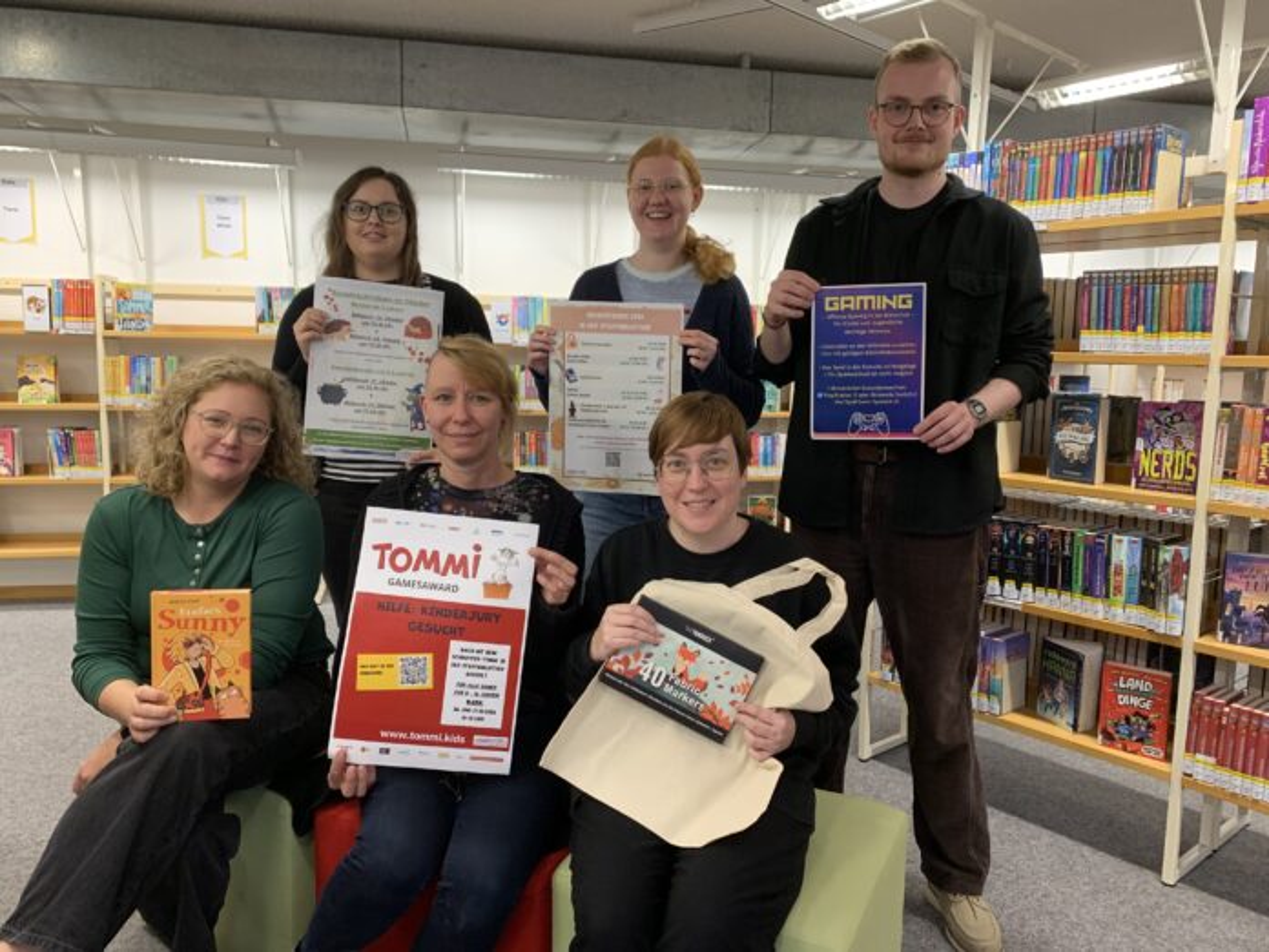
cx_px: 634
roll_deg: -0.9
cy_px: 476
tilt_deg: -6.8
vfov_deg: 53.1
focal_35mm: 26
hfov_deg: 67.3
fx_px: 953
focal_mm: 4.25
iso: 100
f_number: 1.8
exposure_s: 1/50
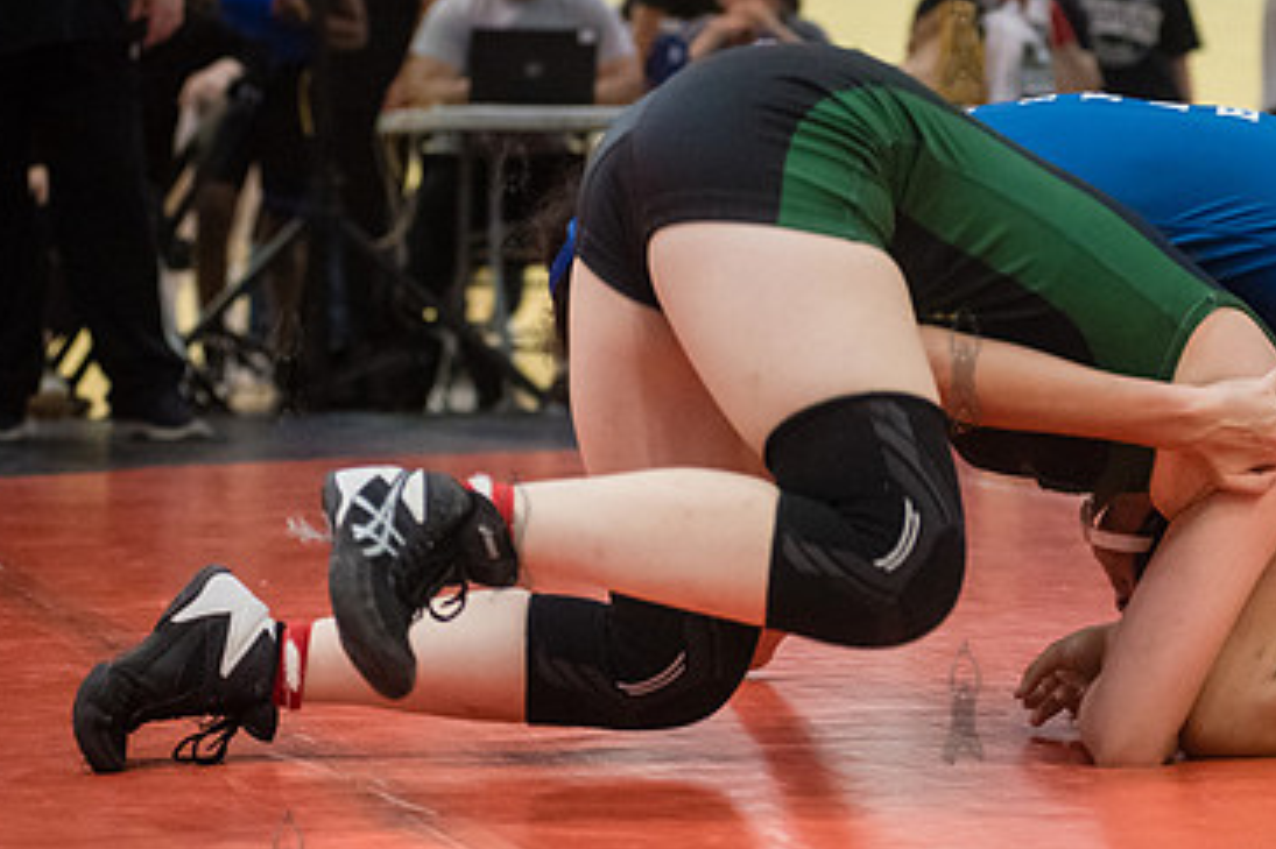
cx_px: 961
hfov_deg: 14.8
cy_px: 362
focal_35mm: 138
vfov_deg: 9.9
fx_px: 4889
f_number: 3.5
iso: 8000
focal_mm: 80
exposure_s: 1/400
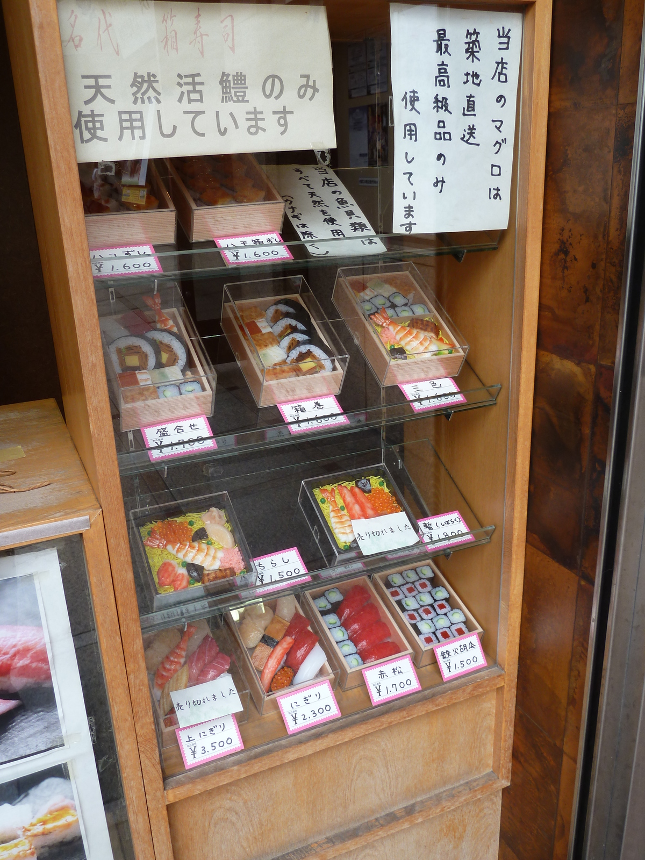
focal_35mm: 30
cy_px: 430
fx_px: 745
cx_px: 322
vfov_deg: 60.0
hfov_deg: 46.8
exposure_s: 1/60
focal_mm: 5
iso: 80
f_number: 3.4
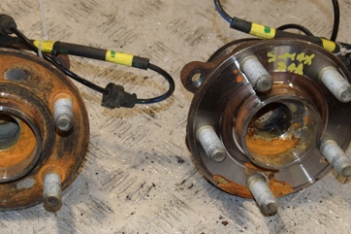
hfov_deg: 19.2
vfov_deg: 12.9
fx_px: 1033
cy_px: 105
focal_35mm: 106
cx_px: 122
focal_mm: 40
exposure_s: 1/200
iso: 800
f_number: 7.1
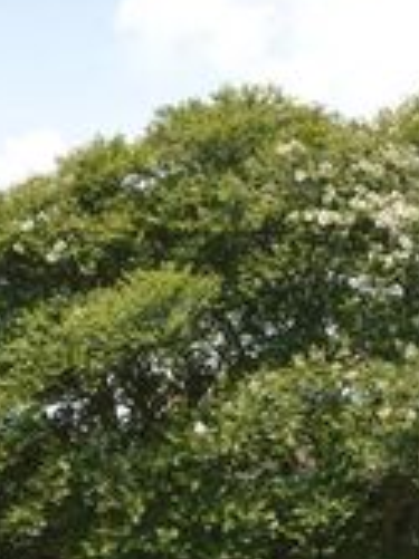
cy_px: 465
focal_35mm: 138
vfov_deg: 14.2
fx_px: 2230
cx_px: 523
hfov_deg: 10.5
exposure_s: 1/200
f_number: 8
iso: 100
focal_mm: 32
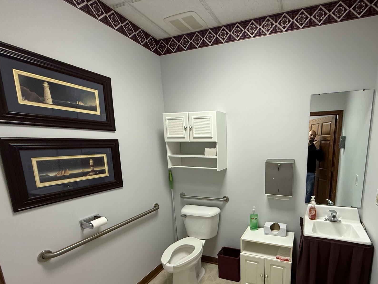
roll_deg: +1.6
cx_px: 240
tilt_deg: -10.7
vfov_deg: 70.2
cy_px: 181
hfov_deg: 85.8
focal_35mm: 18
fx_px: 197
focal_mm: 2.22
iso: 320
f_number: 2.2
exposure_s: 1/60
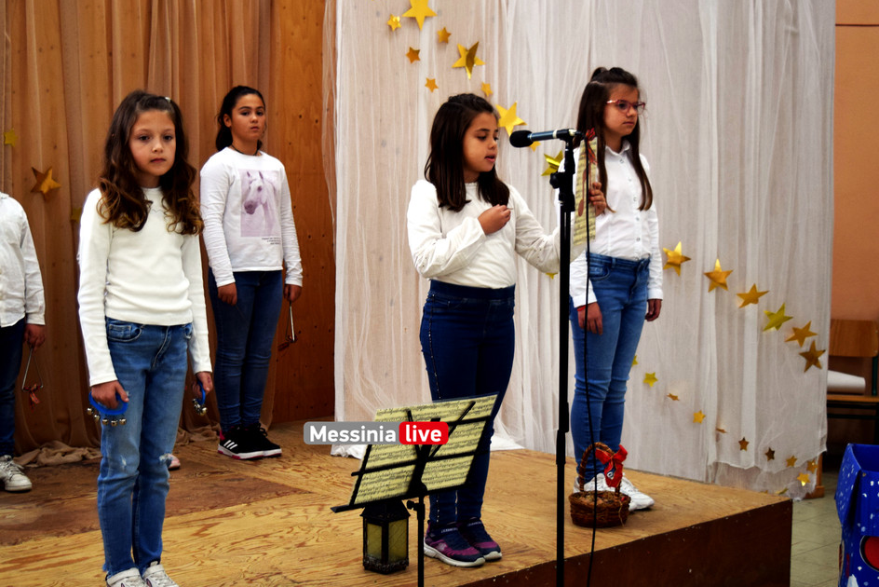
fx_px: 1490
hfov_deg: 32.8
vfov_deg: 22.3
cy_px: 319
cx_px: 358
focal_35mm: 61
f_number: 4.5
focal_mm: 32
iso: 450
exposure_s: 1/60
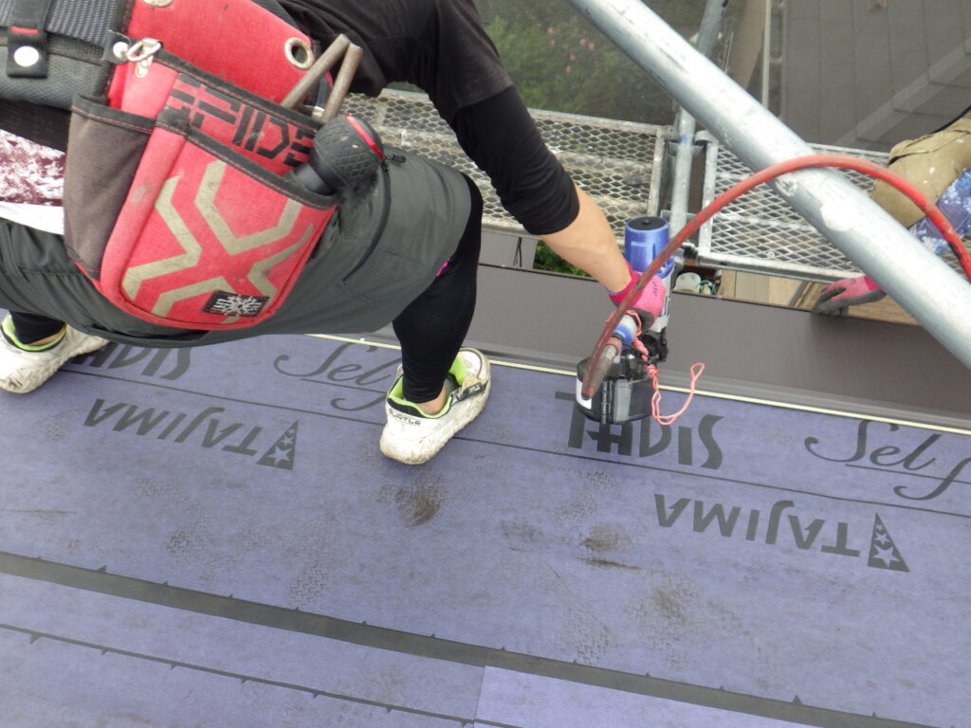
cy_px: 364
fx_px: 785
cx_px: 486
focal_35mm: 28
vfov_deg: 49.7
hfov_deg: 63.4
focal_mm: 5
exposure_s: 1/200
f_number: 4.2
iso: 125
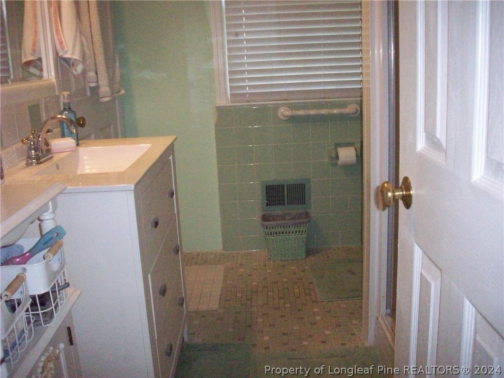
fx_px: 539
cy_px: 189
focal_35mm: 37
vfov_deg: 38.7
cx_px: 252
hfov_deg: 50.1
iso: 800
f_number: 2.8
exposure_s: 1/128
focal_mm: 6.2
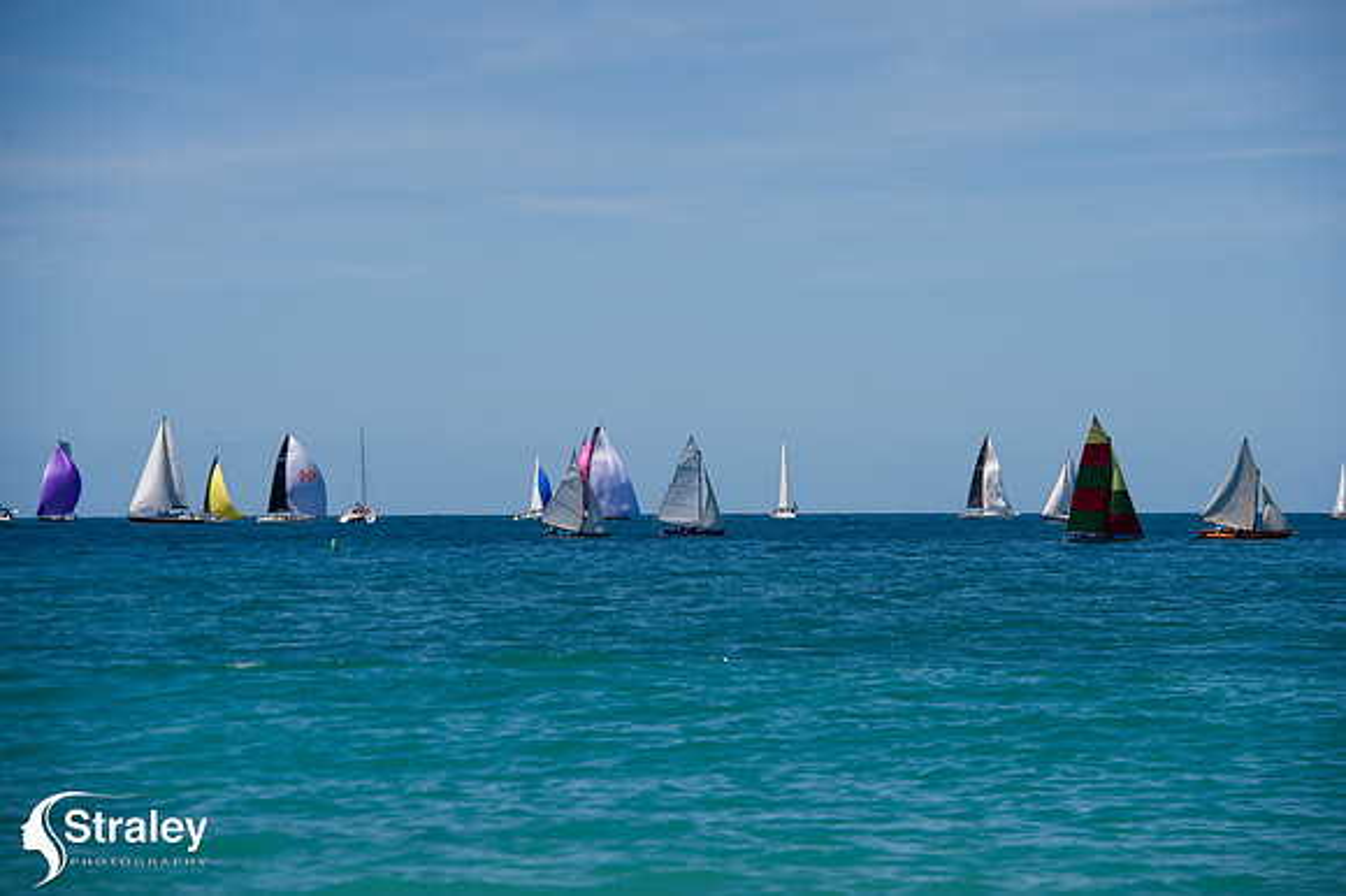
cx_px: 673
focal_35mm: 150
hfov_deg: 13.7
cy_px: 448
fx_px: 5605
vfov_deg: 9.1
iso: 100
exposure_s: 1/800
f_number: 8
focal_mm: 150
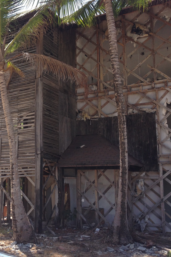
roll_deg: -1.6
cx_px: 22
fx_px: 349
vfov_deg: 40.3
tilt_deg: +6.5
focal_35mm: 49
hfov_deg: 26.7
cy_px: 129
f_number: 2.4
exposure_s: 1/746
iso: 50
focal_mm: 4.28
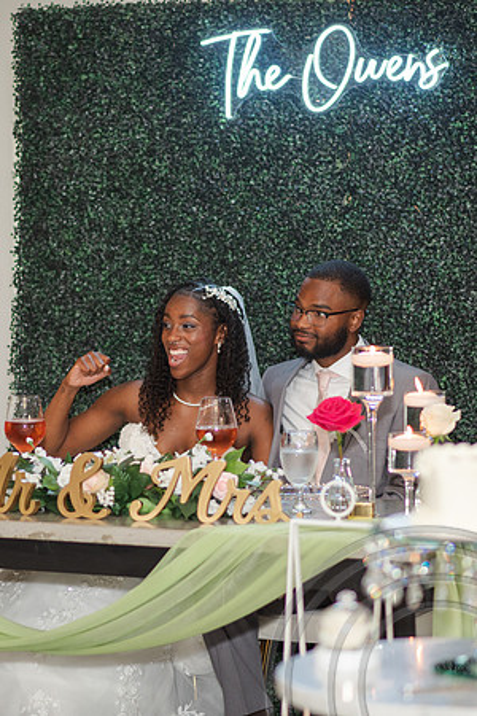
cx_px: 143
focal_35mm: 131
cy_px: 352
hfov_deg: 10.4
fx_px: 2608
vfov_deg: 15.6
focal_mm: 85
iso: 500
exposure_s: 1/125
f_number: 2.2
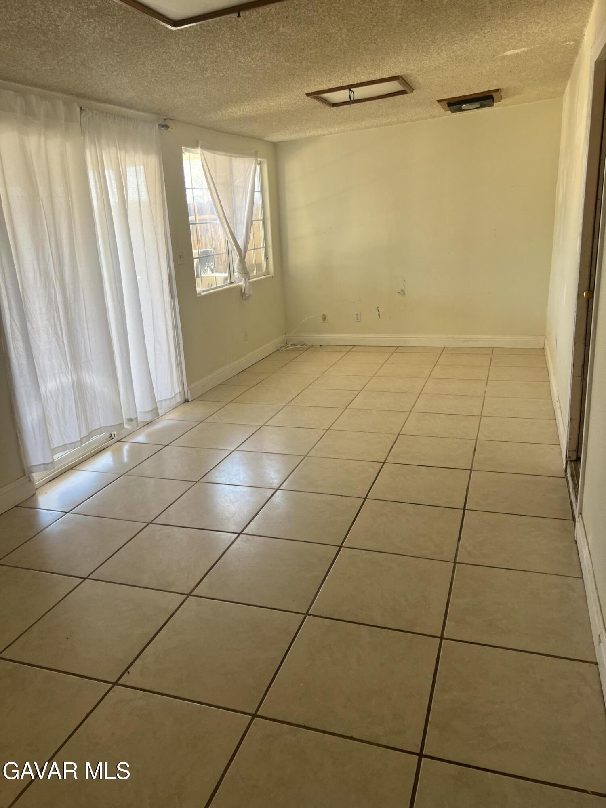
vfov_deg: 67.3
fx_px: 607
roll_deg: +1.9
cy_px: 404
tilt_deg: -17.0
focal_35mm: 26
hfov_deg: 53.1
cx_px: 303
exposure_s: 1/121
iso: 64
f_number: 1.5
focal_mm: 5.7
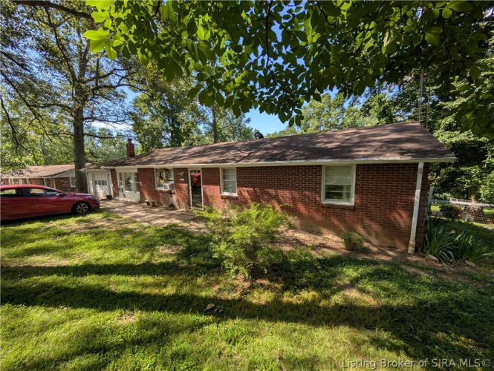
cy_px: 186
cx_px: 247
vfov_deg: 94.6
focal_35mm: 12
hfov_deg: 110.5
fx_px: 171
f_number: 1.7
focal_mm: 2.02
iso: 50
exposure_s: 1/992
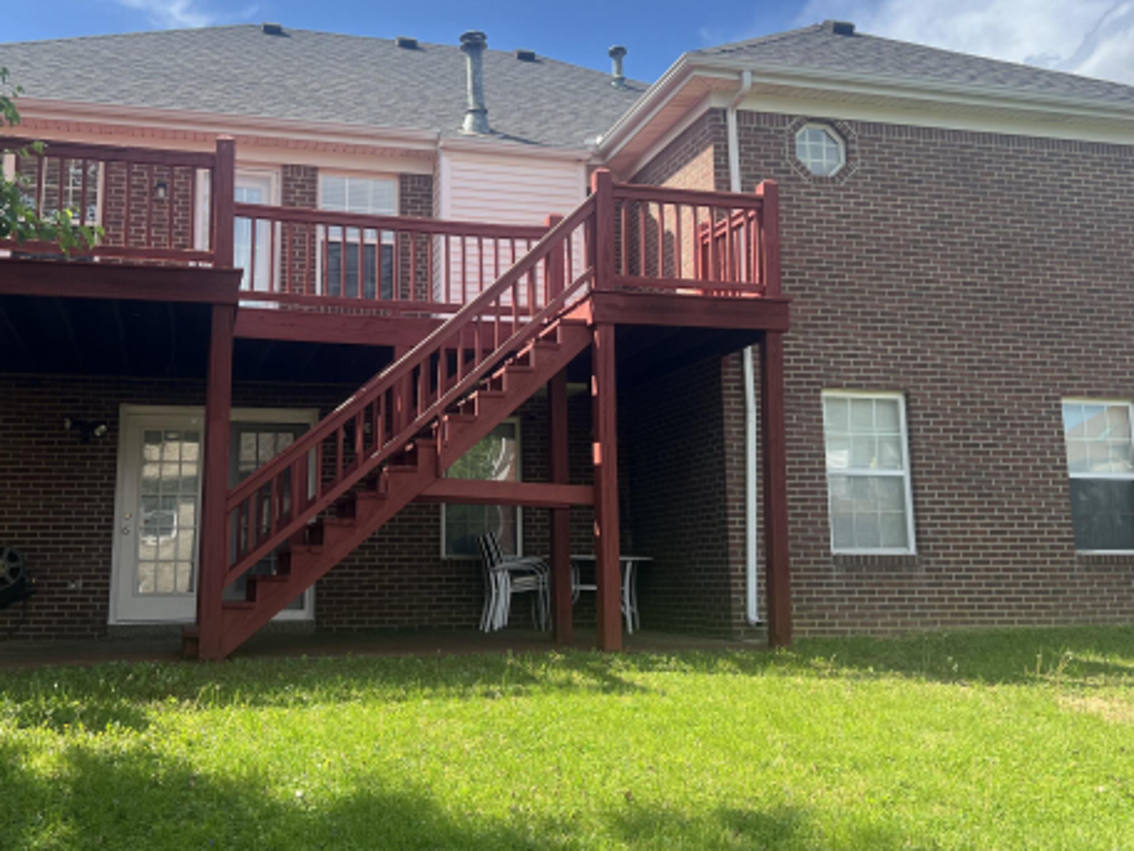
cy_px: 343
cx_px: 496
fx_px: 1245
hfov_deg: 48.9
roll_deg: +0.5
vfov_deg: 37.6
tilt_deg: +11.2
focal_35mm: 38
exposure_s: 1/1751
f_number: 1.5
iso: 50
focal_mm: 5.7
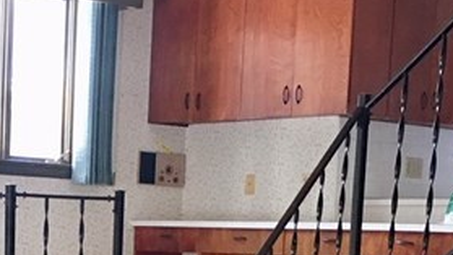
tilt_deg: -5.9
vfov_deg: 10.1
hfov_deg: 18.1
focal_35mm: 116
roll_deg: -2.2
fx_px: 1393
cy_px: 380
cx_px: 34
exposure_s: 1/15
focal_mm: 4.15
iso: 50
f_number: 2.2
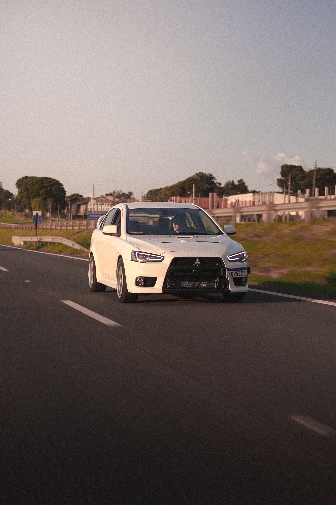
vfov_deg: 28.1
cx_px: 168
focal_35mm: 72
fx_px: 1008
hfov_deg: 18.9
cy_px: 252
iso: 640
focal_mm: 41
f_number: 2.8
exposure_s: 1/40
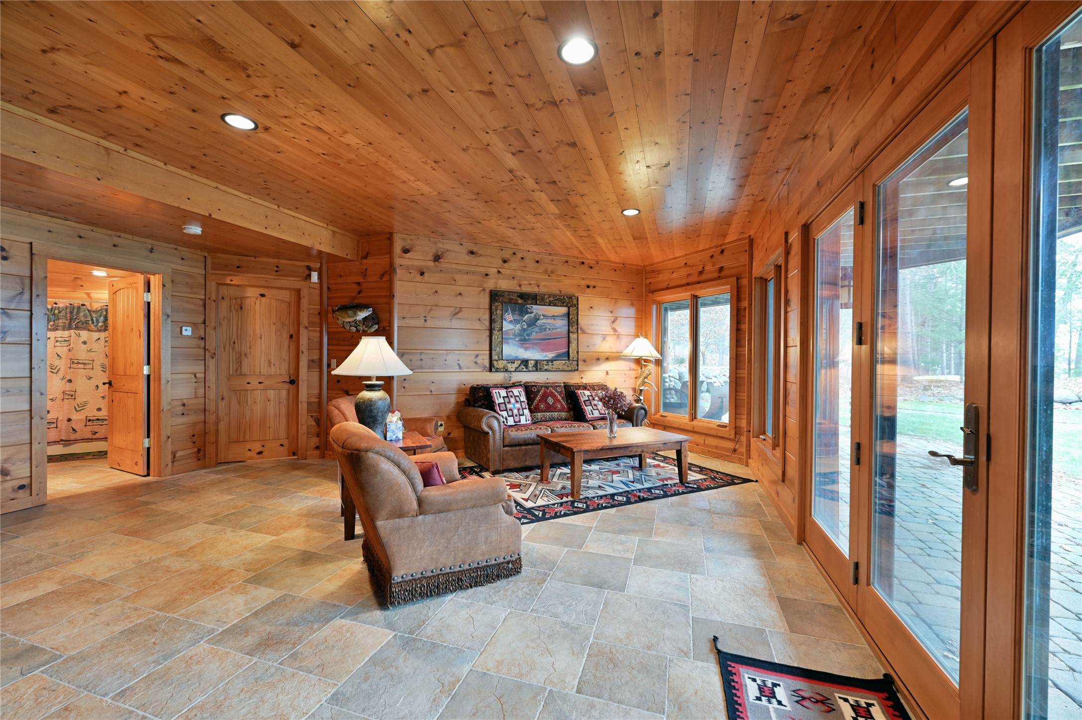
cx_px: 541
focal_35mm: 14
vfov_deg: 81.1
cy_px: 360
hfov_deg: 104.3
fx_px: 420
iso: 100
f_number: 5.6
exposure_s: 1/1.3
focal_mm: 14
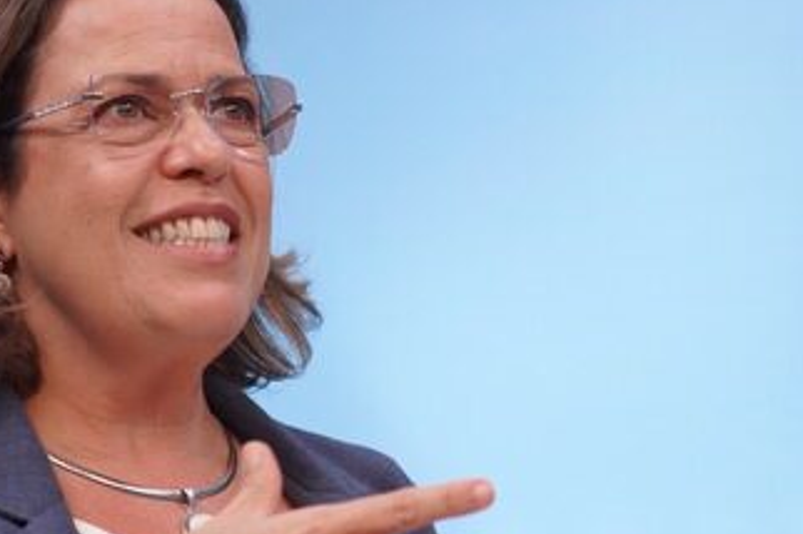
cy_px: 400
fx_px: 3766
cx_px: 486
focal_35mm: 169
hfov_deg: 12.2
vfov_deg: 8.1
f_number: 4
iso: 500
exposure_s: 1/200
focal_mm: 68
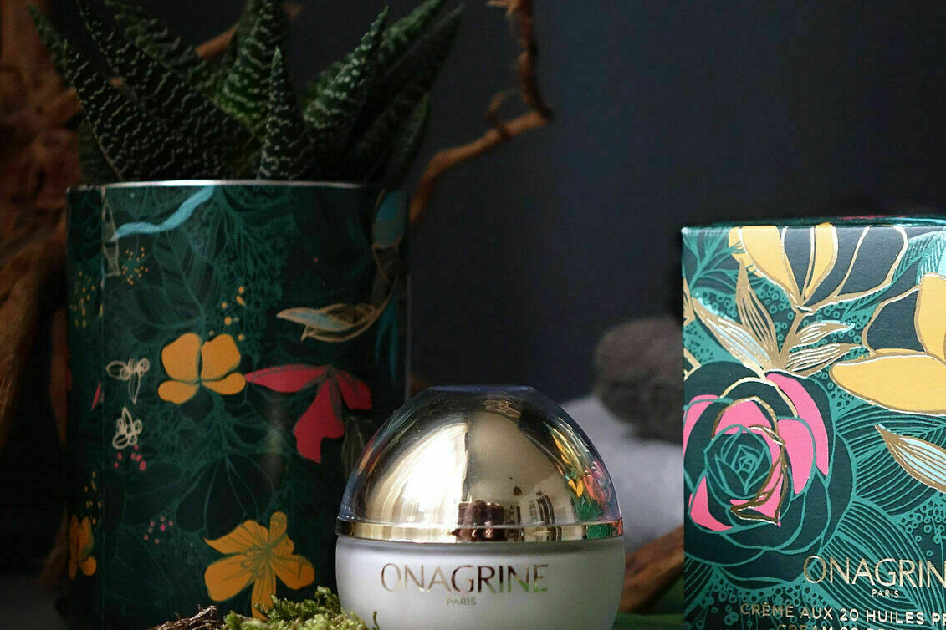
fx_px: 2601
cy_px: 301
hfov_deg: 20.5
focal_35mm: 99
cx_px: 628
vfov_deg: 13.8
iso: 1000
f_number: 2.8
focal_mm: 25.71
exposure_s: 1/200
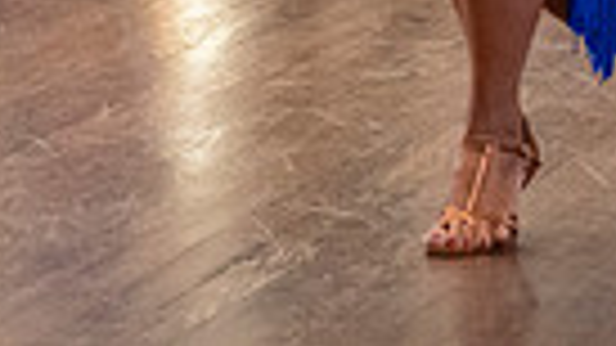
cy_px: -381
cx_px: 497
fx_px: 5242
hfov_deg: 6.7
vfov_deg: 3.7
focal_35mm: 321
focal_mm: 60
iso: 6400
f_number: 2.5
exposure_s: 1/500
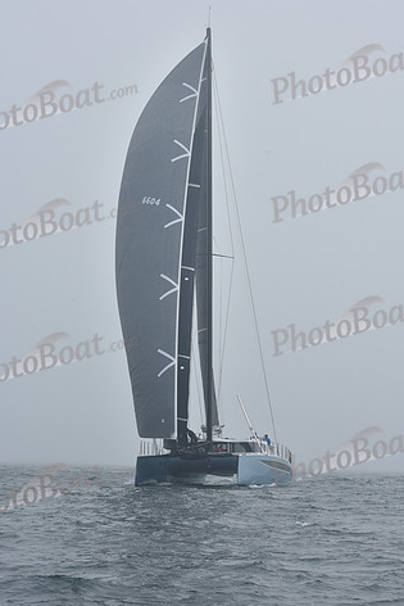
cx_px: 205
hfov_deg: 15.9
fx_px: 1446
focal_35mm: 86
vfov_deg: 23.6
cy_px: 275
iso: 250
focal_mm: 70
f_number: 11
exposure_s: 1/800
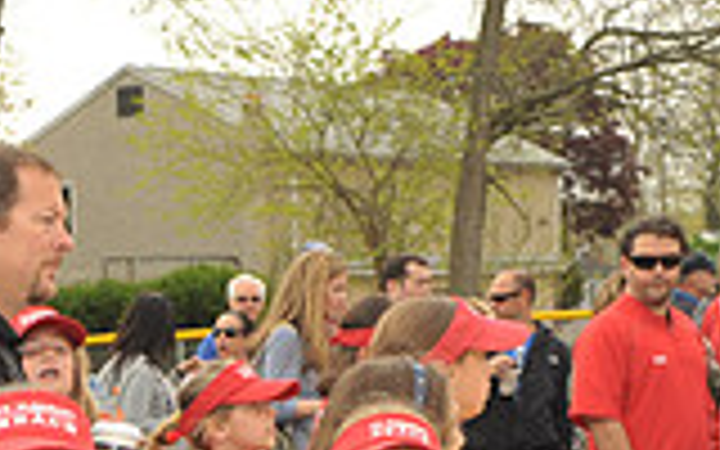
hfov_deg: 15.3
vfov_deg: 9.5
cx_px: -45
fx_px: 2610
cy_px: 716
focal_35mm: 133
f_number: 8
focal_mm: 36
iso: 400
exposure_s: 1/250
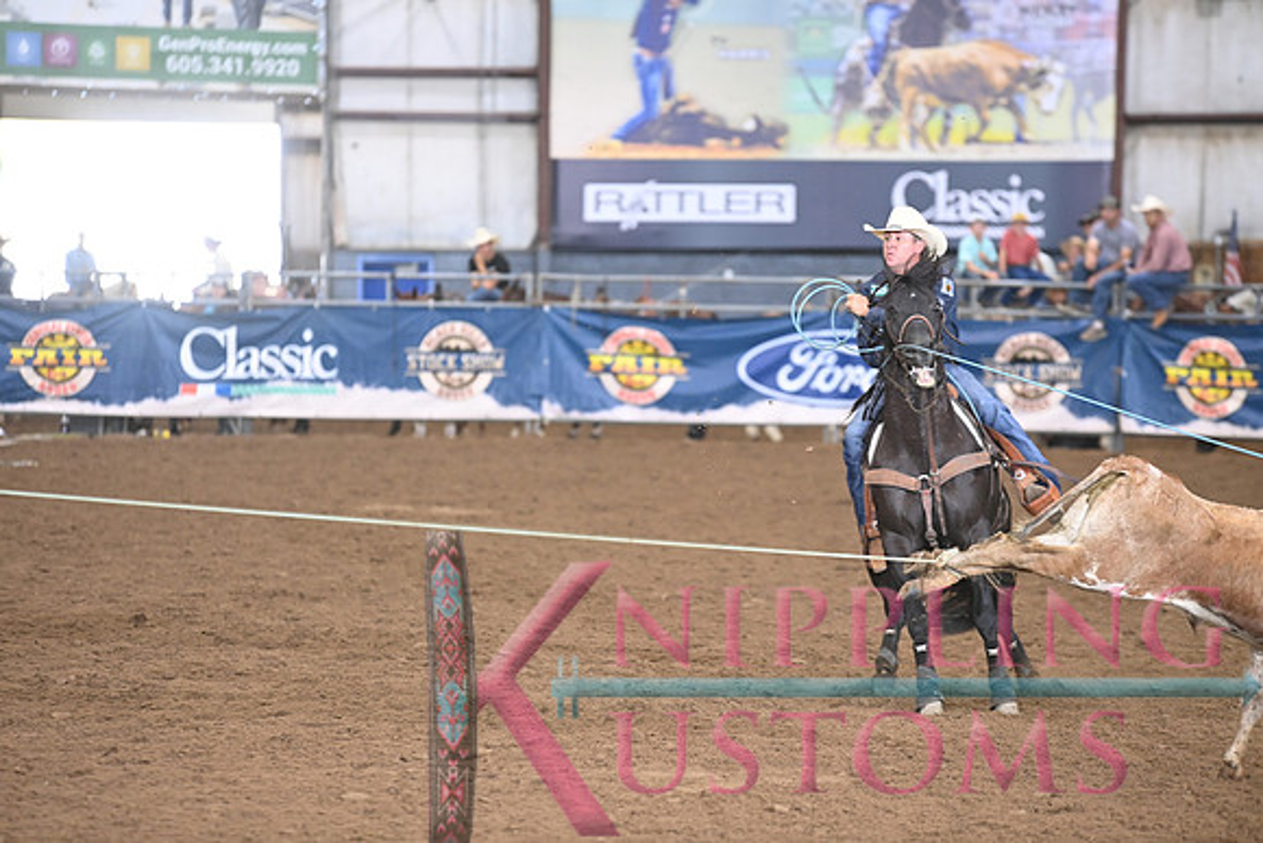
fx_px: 7018
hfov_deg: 10.3
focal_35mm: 200
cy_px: 422
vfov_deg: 6.9
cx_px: 632
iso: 2500
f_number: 3.2
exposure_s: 1/250
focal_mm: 200
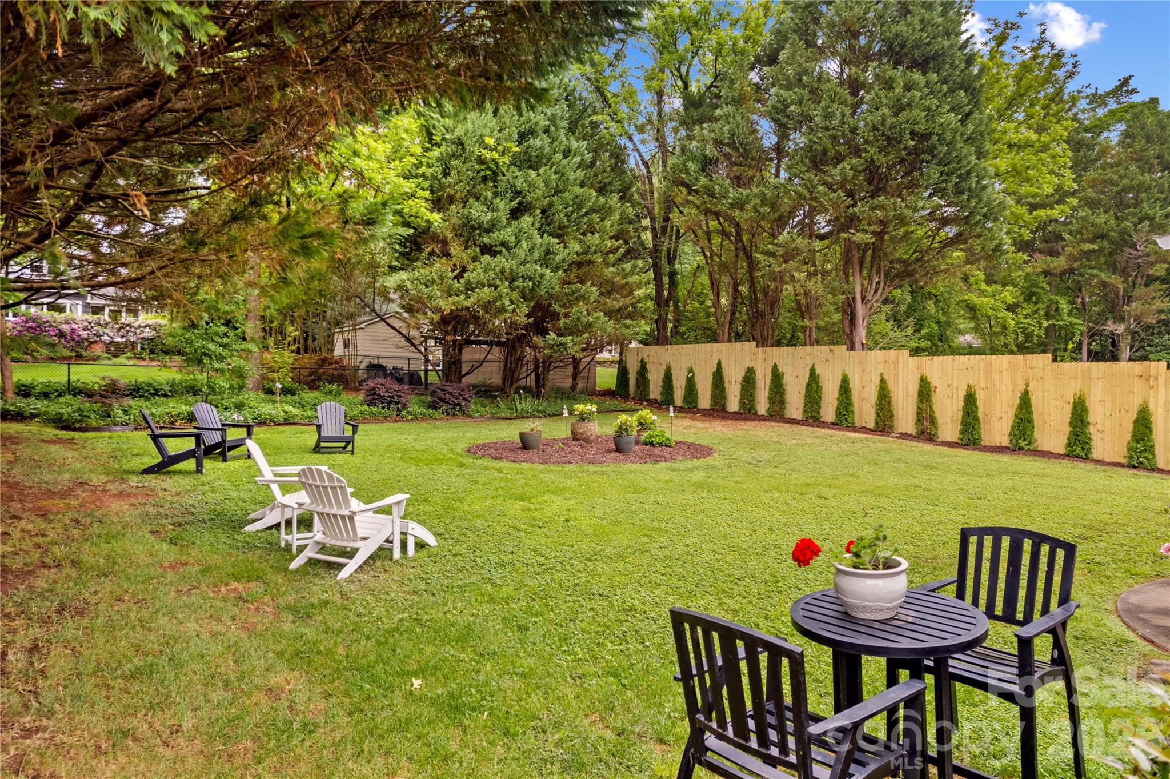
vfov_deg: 57.2
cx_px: 585
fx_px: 715
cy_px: 390
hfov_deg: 78.6
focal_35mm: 22
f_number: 2.8
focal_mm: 8.38
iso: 110
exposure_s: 1/30
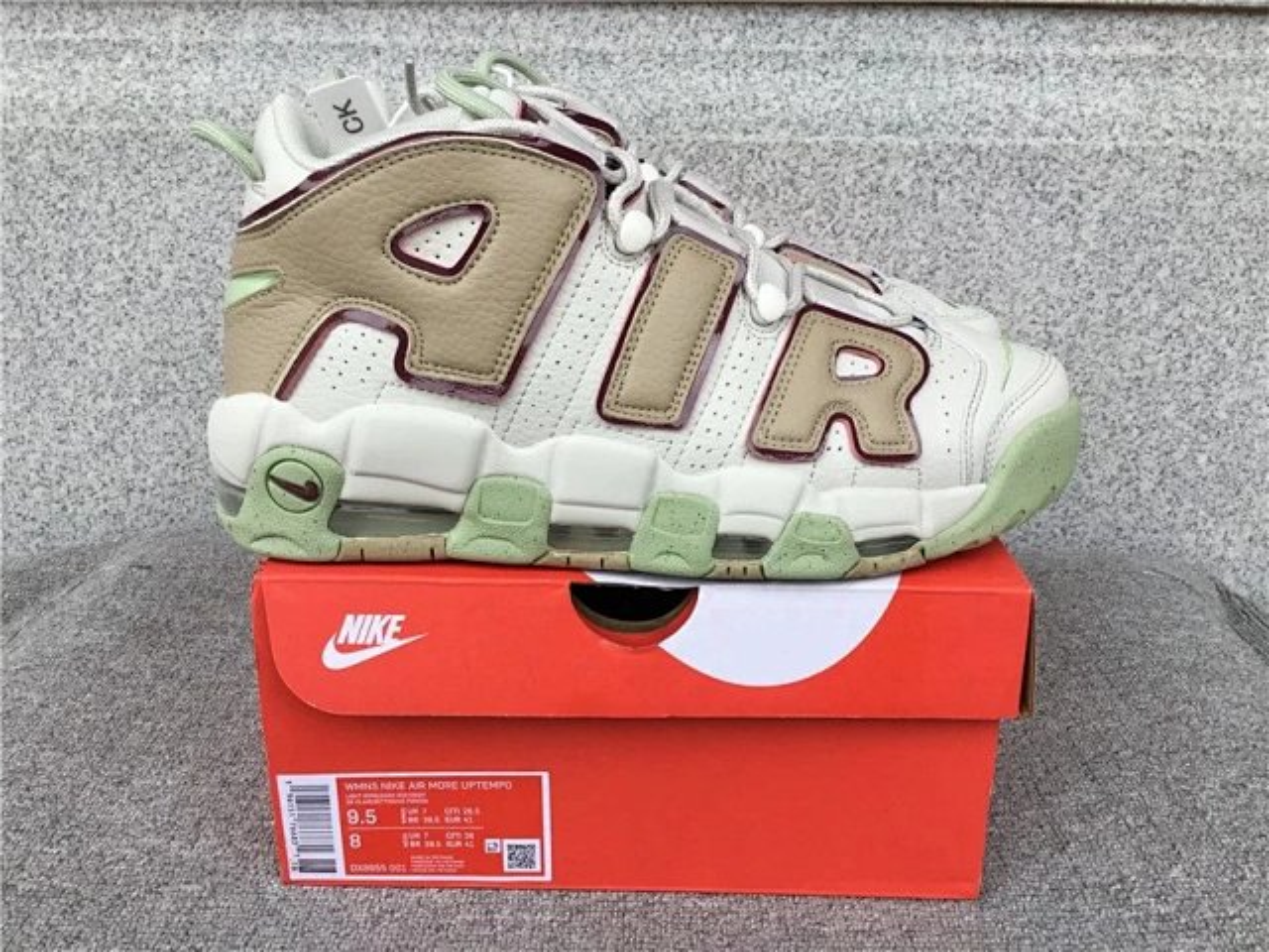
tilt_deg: -19.1
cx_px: 634
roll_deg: -0.6
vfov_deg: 45.4
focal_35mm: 31
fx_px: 1136
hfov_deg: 58.4
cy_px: 476
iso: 32
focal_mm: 3.3
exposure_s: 1/100
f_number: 2.4
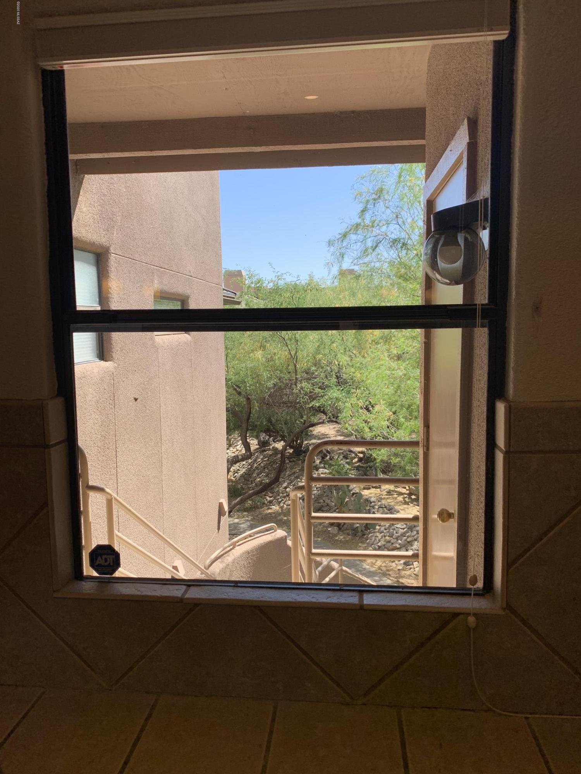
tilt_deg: -4.0
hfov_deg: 53.1
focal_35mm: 26
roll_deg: +0.5
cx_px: 290
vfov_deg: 67.3
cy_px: 387
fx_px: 582
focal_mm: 4.25
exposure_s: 1/564
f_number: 1.8
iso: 25
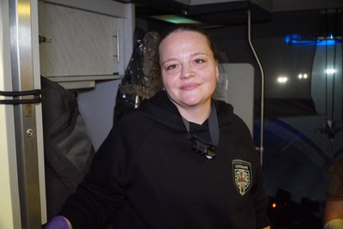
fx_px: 343
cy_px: 114
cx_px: 172
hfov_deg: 53.1
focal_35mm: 36
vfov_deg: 36.9
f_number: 4
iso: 6400
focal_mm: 24
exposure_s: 1/100
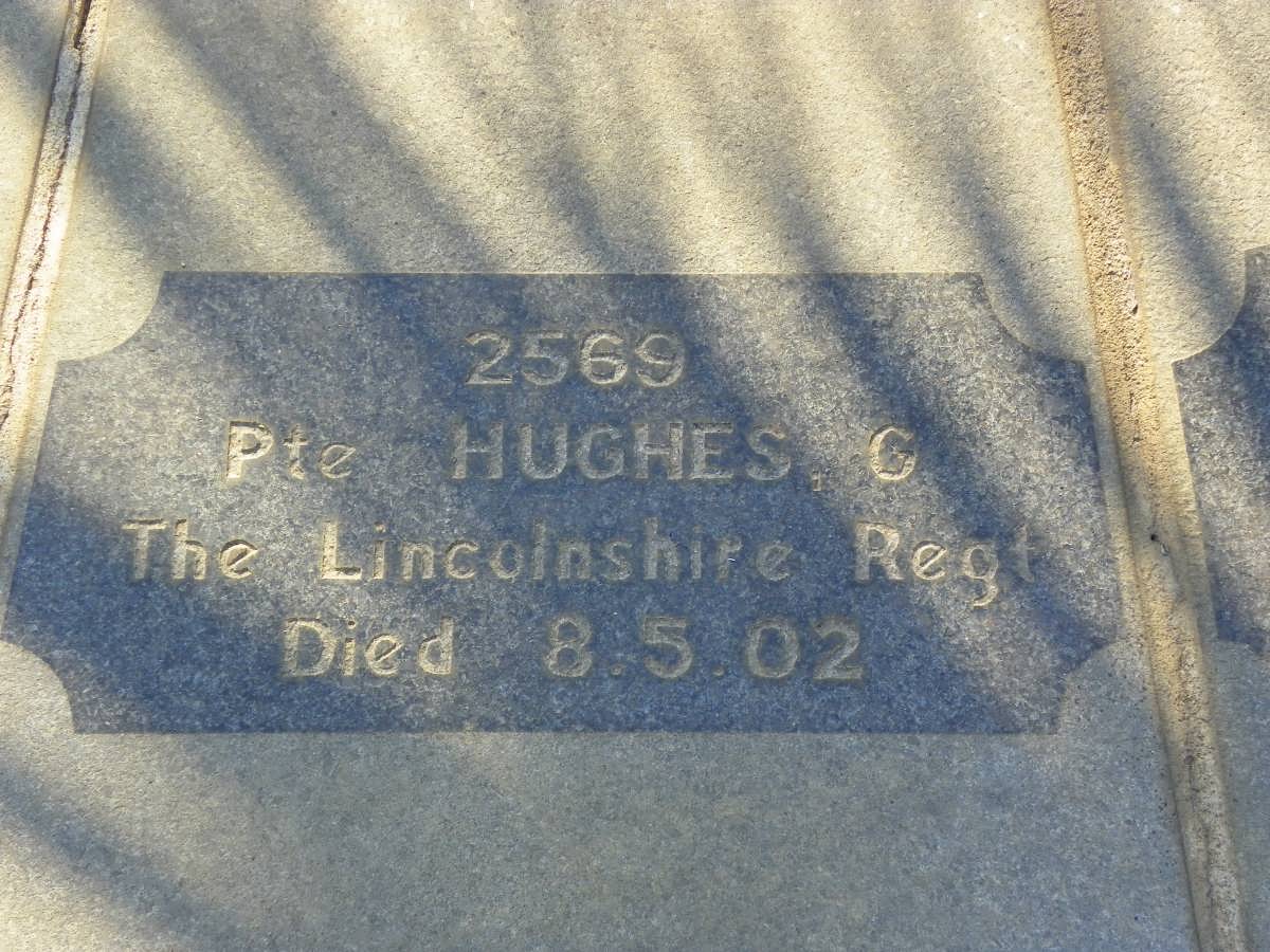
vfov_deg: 21.6
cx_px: 635
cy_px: 476
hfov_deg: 28.6
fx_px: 2495
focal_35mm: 68
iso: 64
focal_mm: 12.1
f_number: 3.5
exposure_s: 1/125
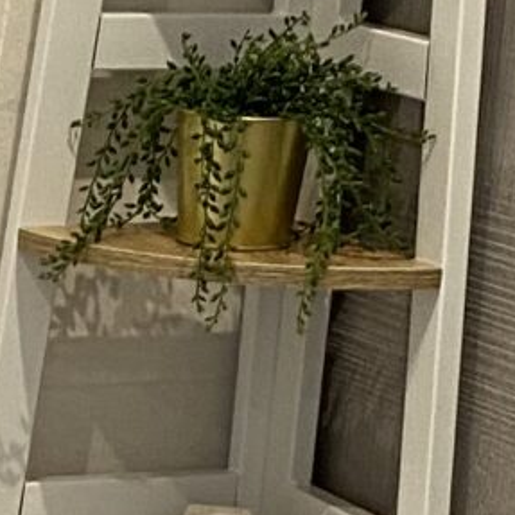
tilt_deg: -17.0
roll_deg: -3.3
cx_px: -413
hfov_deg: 8.2
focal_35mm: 205
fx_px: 3451
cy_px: 788
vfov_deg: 8.3
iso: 80
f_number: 1.8
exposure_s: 1/50
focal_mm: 4.25
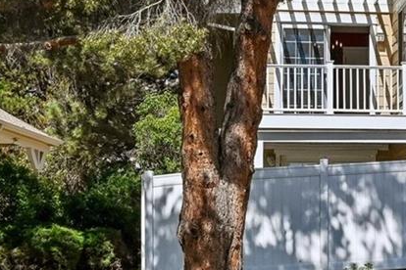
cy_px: 71
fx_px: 1308
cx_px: 413
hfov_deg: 17.2
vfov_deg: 11.8
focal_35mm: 116
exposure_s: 1/2500
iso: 400
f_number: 6.3
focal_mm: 30
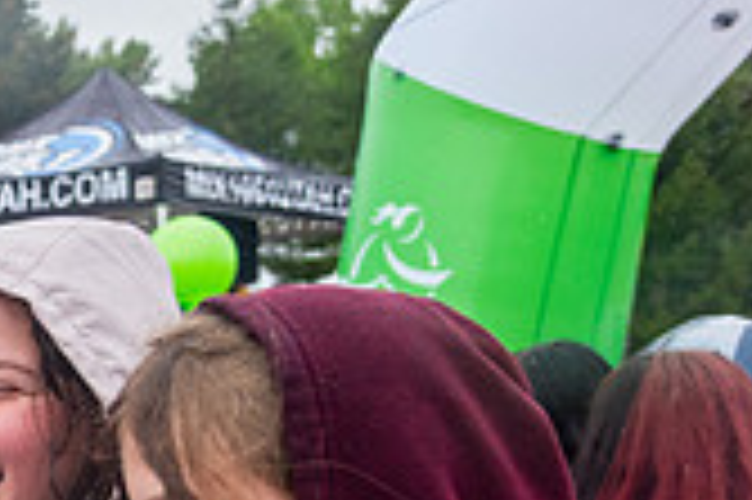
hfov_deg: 18.3
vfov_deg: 13.8
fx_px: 2045
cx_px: -410
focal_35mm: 98
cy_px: 468
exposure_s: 1/2500
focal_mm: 27
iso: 1600
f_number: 4
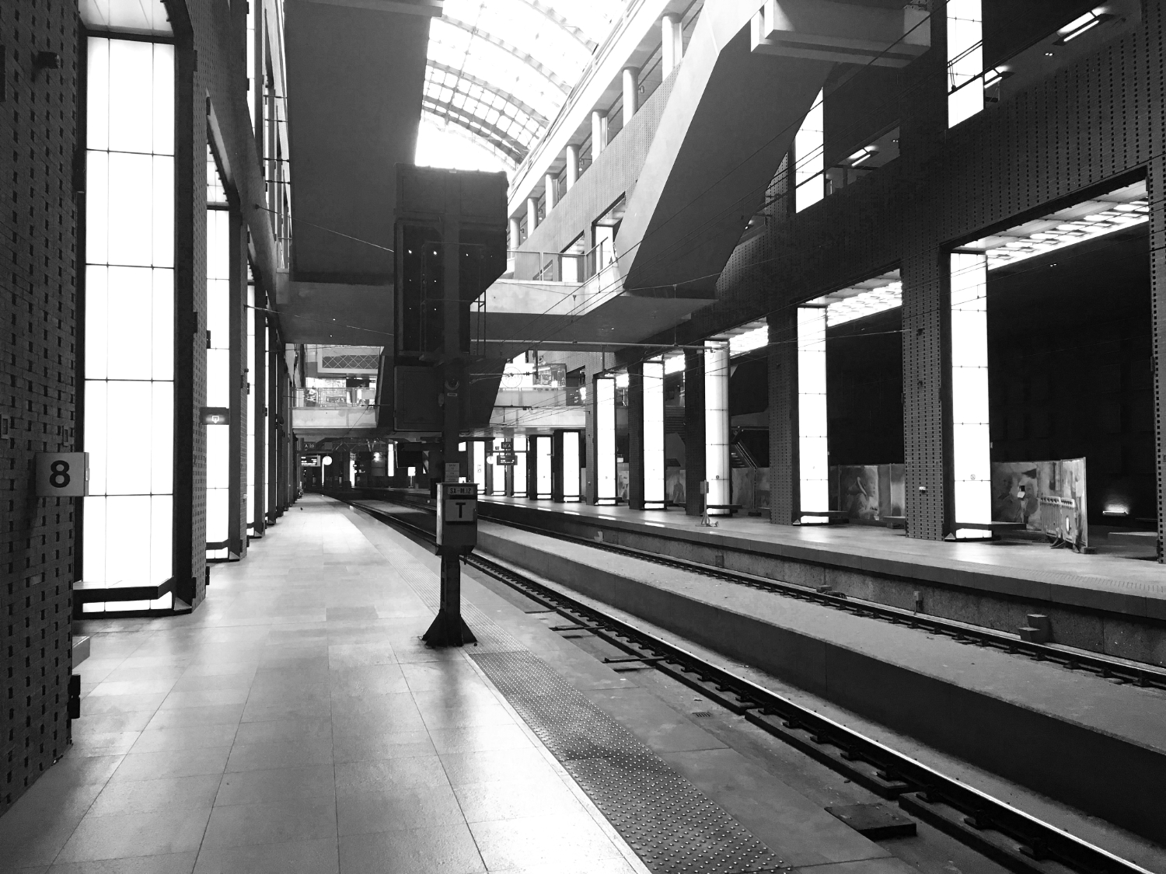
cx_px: 583
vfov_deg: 48.2
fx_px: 977
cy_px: 437
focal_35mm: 29
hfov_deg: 61.7
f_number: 2.2
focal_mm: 4.2
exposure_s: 1/33
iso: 32
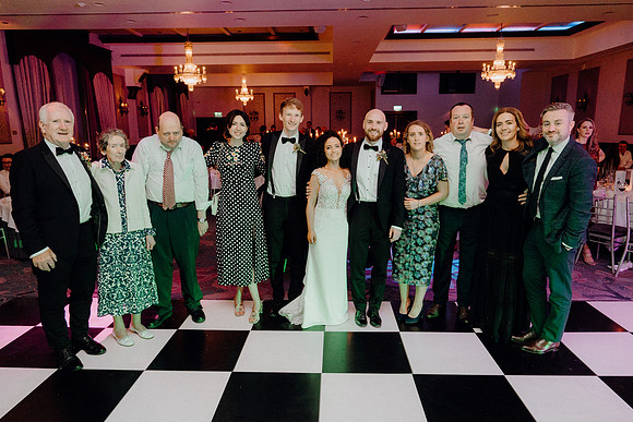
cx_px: 316
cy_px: 211
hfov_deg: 73.7
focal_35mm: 24
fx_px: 422
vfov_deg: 53.2
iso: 2500
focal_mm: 24
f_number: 3.5
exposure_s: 1/160
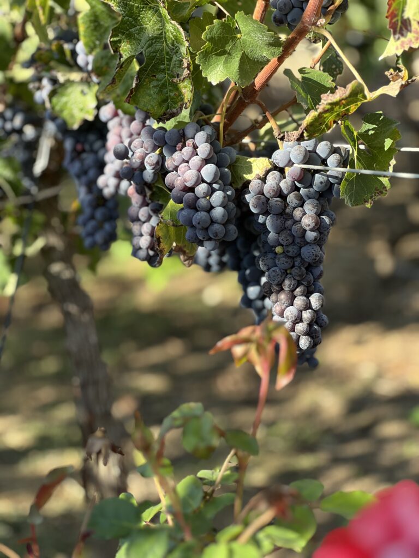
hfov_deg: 19.1
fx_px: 1243
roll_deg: +5.7
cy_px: 279
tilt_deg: -12.2
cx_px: 210
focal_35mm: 77
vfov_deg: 25.3
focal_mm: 9
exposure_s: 1/121
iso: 40
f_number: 2.8
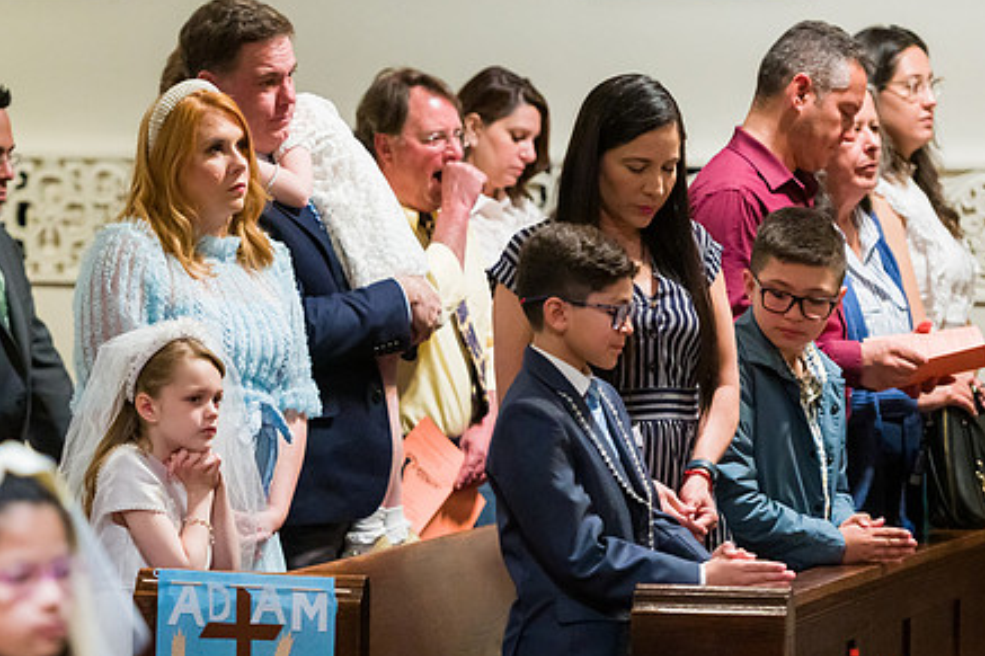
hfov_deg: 11.5
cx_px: 356
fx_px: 4896
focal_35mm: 179
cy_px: 331
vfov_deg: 7.7
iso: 6400
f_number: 3.2
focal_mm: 135
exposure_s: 1/250
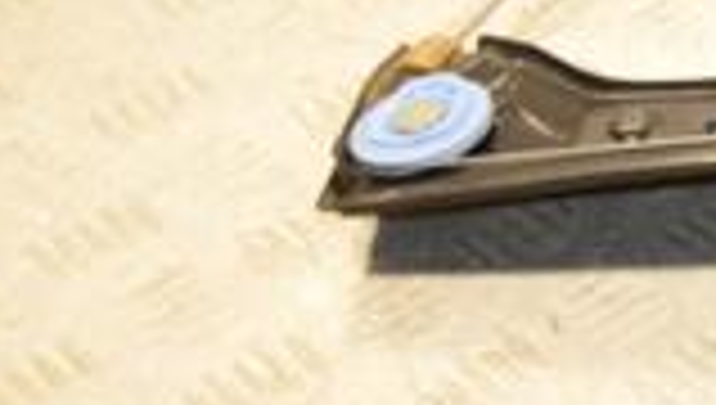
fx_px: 2814
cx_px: 1333
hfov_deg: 13.0
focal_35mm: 148
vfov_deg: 8.1
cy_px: -189
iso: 800
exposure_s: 1/160
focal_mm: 25
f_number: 5
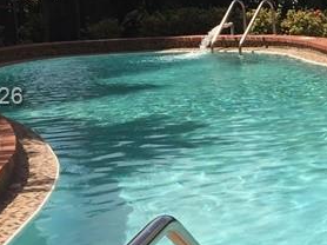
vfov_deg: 13.8
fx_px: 1010
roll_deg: +0.8
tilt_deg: -7.5
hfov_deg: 16.6
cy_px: 98
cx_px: 503
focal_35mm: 107
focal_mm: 4.15
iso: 32
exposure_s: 1/2825
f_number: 2.2
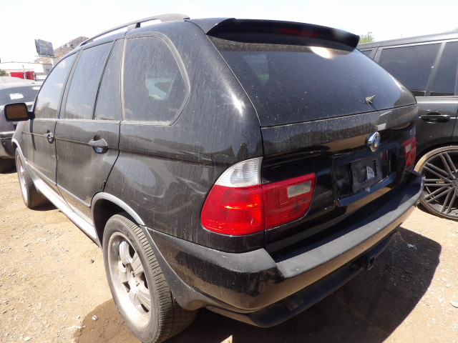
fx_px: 318
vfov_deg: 56.8
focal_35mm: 24
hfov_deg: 71.6
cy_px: 172
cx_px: 229
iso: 100
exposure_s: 1/167
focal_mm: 4.3
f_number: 5.6
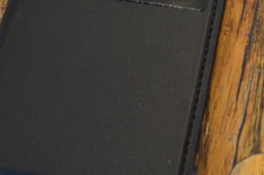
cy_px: -69
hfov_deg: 16.3
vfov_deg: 10.8
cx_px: 272
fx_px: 900
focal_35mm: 123
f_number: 8
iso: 800
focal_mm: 21
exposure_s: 1/15
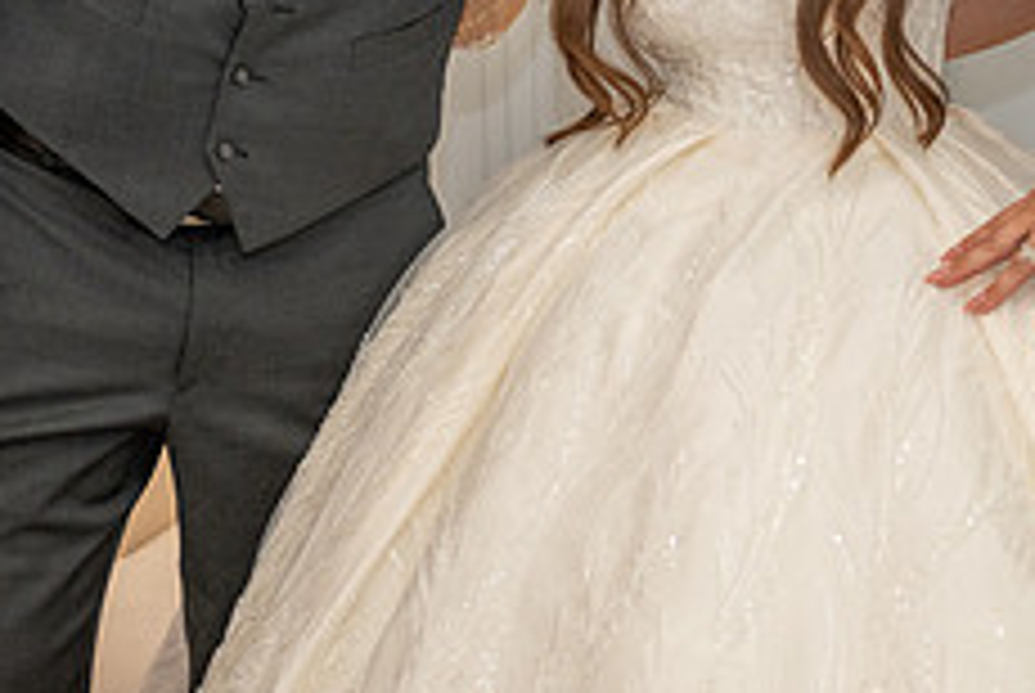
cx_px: 652
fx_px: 3483
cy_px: -142
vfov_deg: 11.1
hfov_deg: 16.9
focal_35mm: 121
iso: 640
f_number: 3.5
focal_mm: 48
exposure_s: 1/160
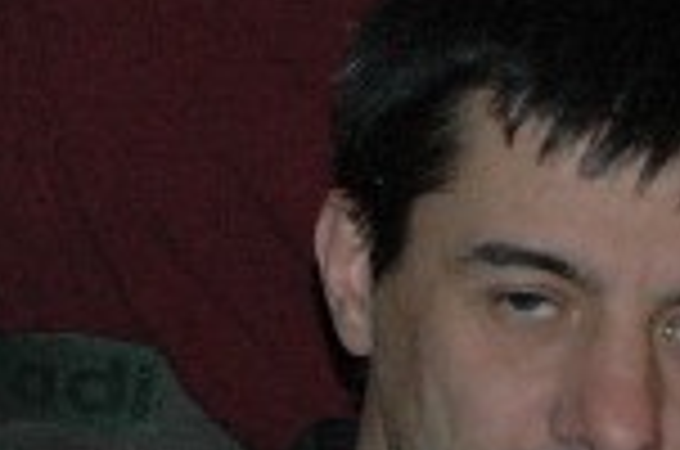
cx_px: -518
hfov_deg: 6.4
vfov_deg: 4.2
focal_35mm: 318
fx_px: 5994
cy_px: -472
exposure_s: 1/60
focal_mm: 40
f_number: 4.5
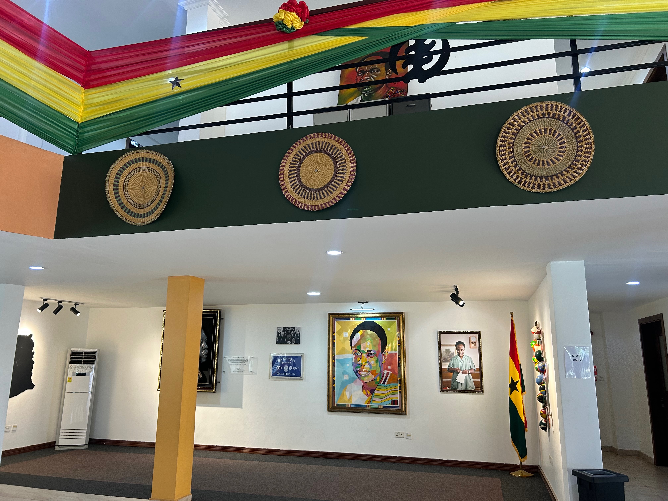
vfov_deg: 53.1
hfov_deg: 67.3
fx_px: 502
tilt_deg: +11.5
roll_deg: -0.3
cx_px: 334
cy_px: 250
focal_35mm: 26
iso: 100
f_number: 1.5
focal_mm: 5.7
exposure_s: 1/100
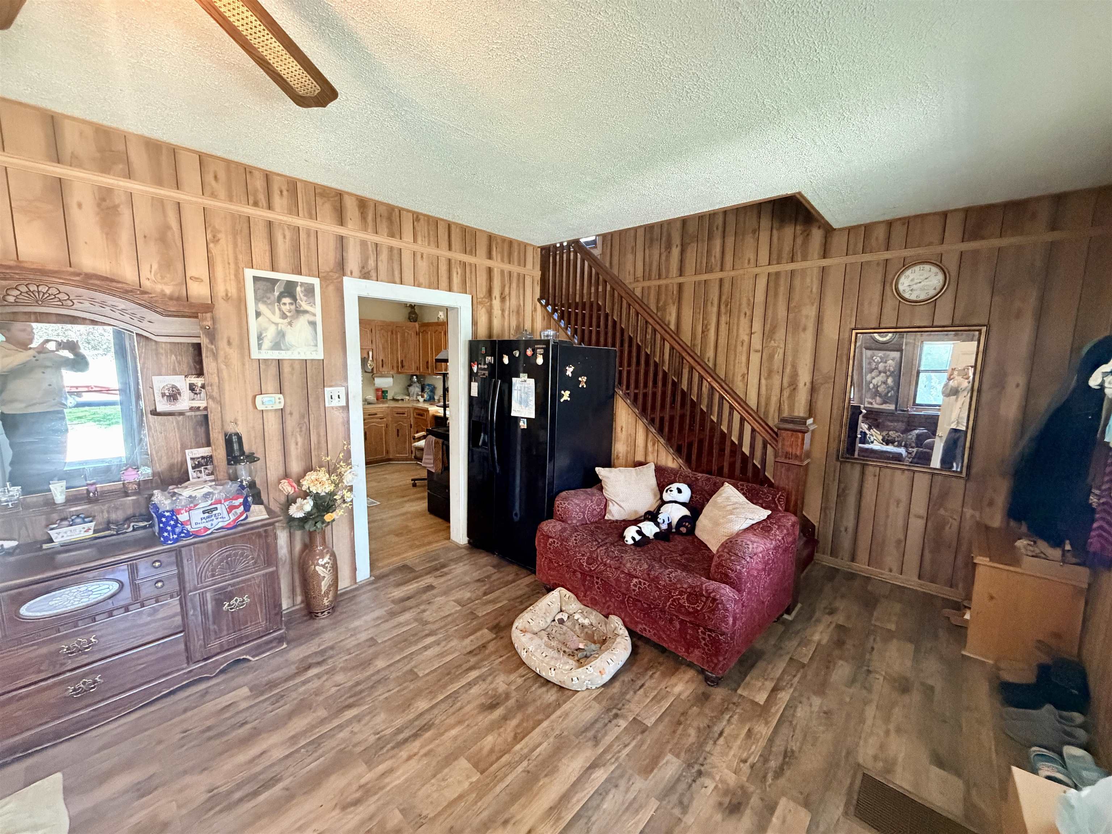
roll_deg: -1.6
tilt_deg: -7.9
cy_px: 417
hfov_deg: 102.1
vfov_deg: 85.7
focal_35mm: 14
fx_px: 450
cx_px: 556
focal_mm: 2.22
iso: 800
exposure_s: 1/60
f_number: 2.2
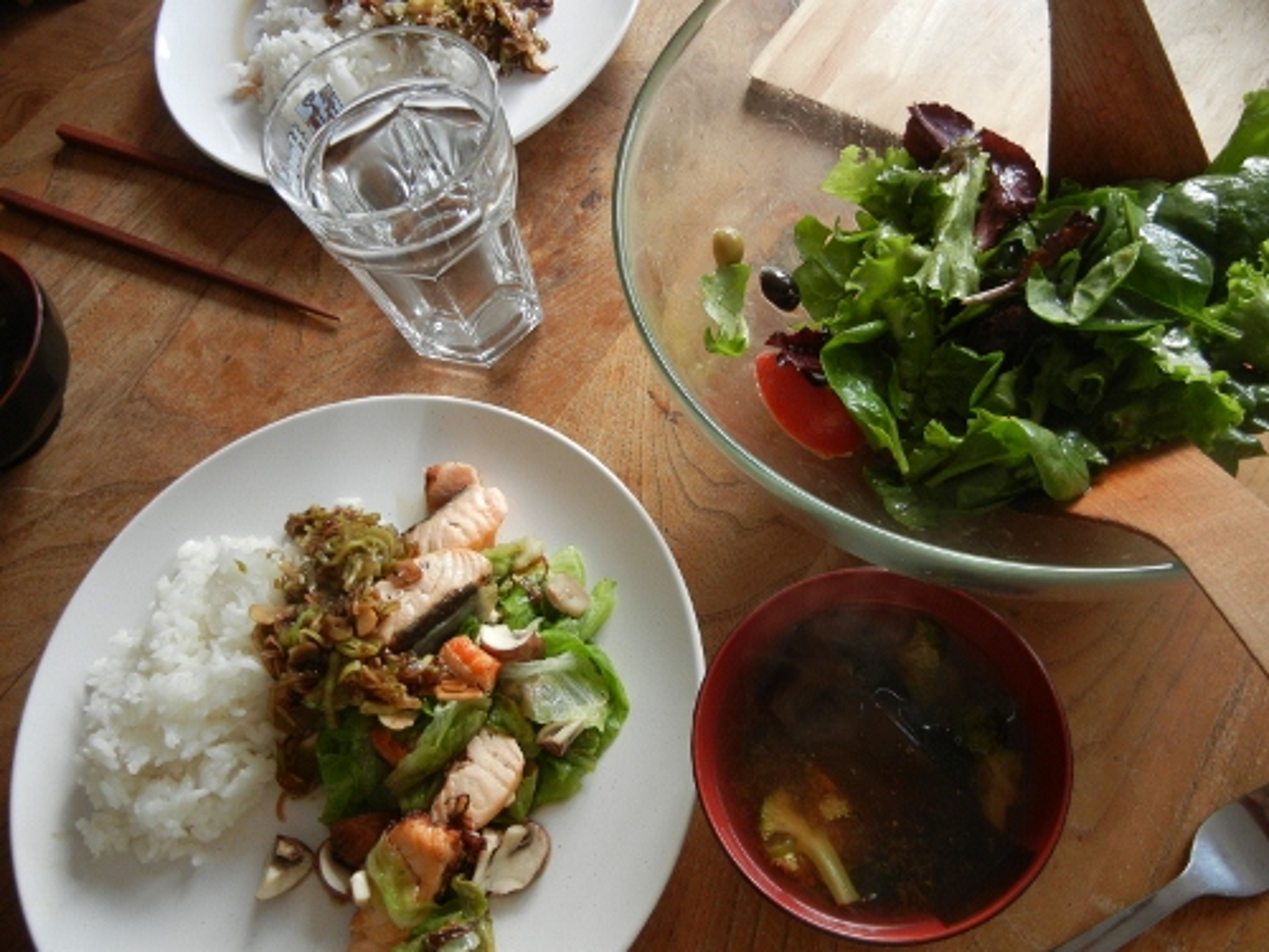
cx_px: 634
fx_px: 1100
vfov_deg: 46.8
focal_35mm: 30
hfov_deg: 60.0
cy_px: 476
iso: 268
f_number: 3.5
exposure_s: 1/30
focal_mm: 5.4
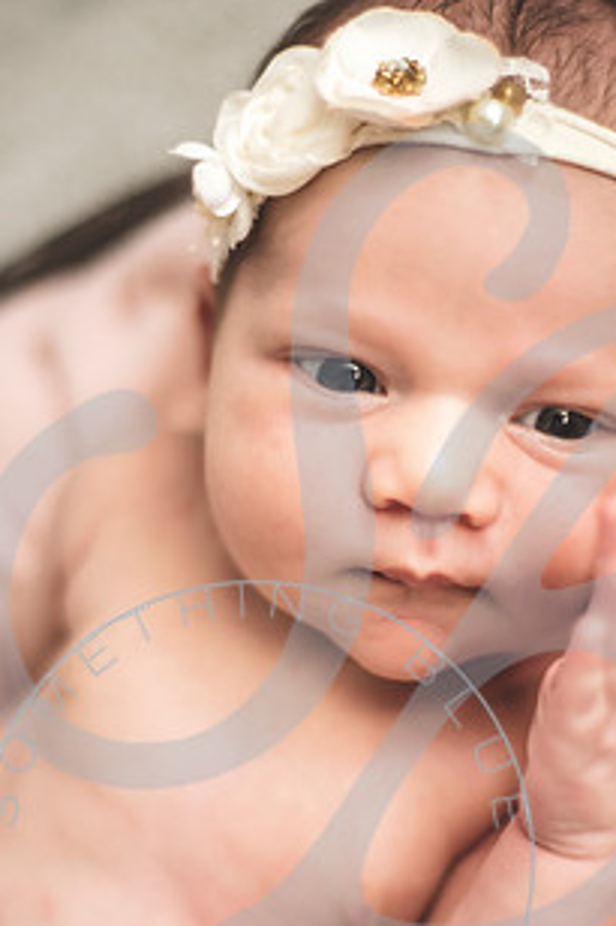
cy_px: 631
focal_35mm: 73
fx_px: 1876
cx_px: 391
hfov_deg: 18.6
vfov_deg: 27.5
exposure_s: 1/125
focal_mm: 50
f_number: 1.8
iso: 1000
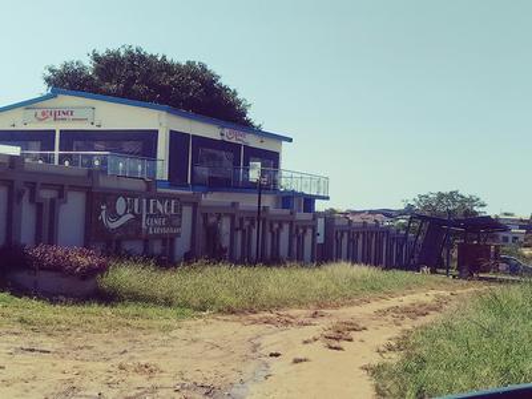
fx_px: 815
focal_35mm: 53
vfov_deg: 27.5
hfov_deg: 36.2
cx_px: 266
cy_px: 200
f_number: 1.9
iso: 100
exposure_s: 1/1641
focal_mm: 4.95
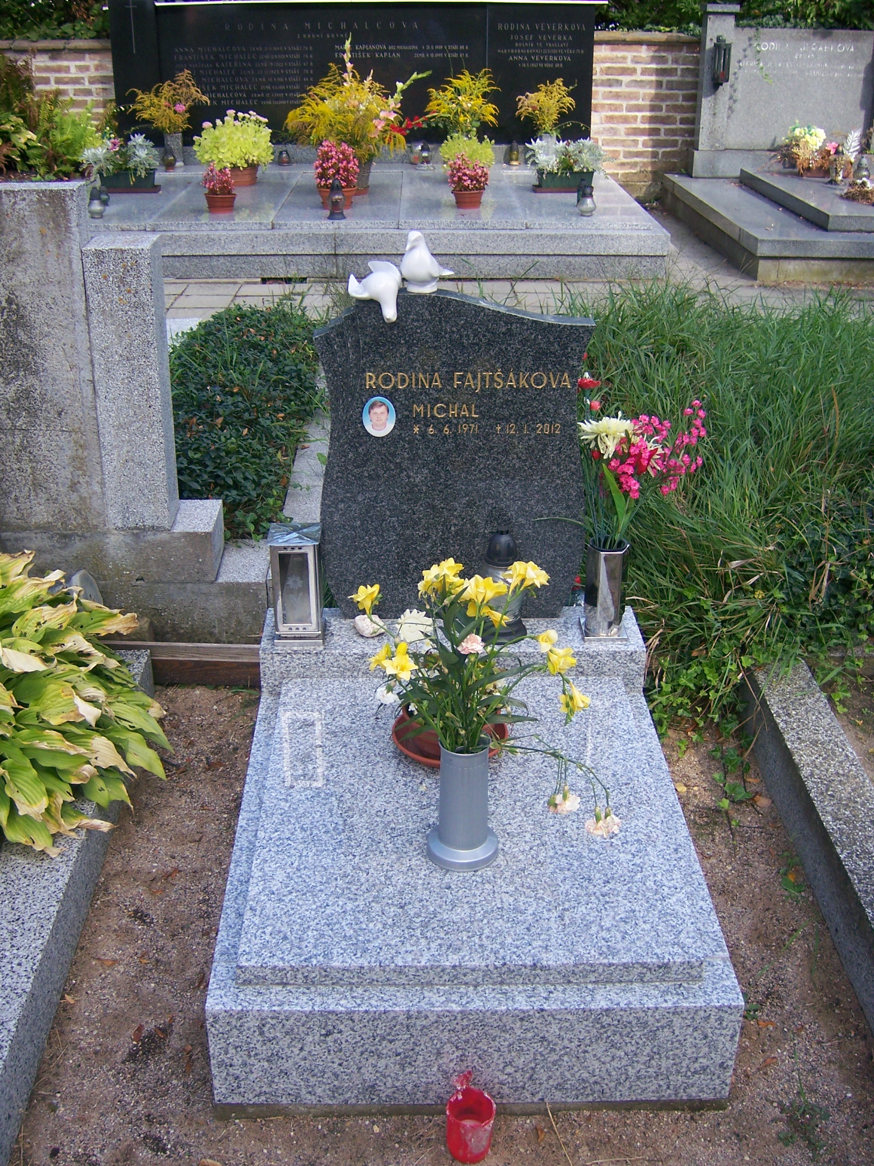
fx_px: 1212
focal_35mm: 36
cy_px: 583
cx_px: 437
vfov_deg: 51.4
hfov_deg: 39.7
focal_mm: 6
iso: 80
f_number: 2.8
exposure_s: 1/320
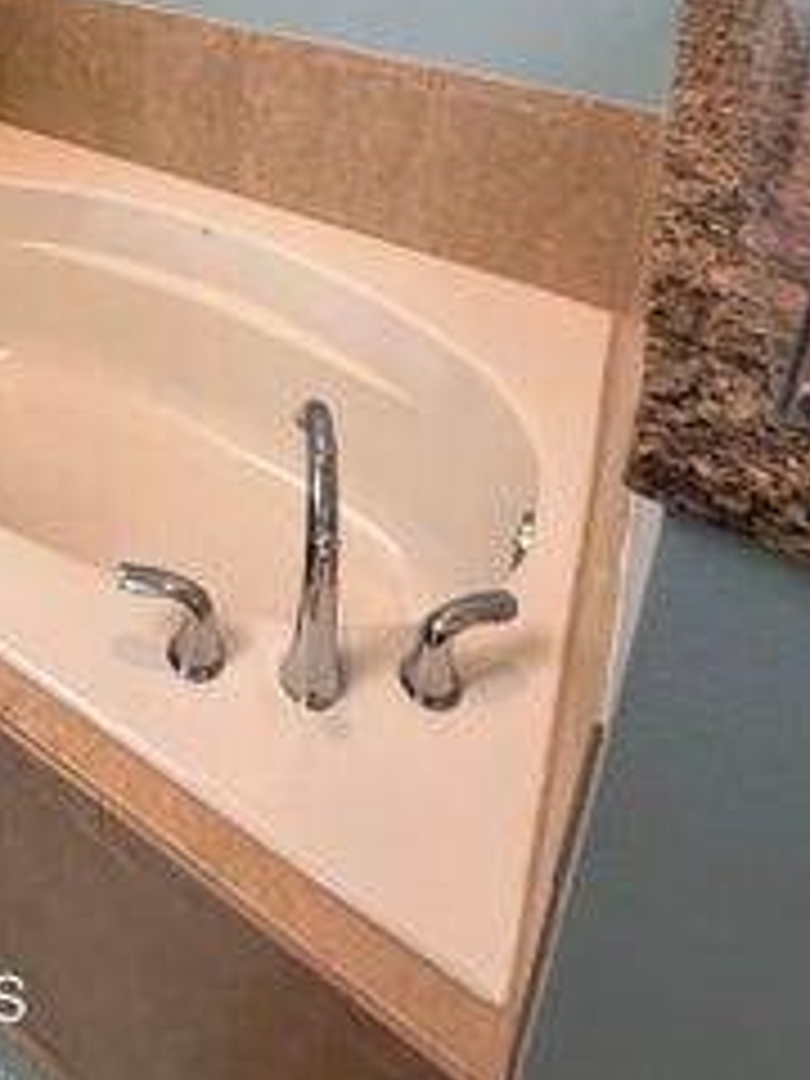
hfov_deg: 46.8
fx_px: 874
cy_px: 18
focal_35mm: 28
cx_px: 148
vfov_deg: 51.7
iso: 320
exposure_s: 1/60
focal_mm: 2.22
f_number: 2.2
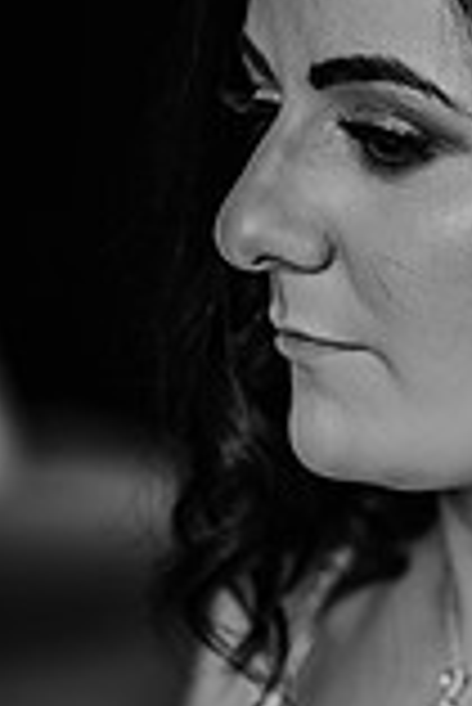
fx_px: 4768
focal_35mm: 243
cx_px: 447
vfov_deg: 8.5
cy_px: 468
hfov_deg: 5.7
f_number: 1.8
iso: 320
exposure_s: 1/160
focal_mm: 85
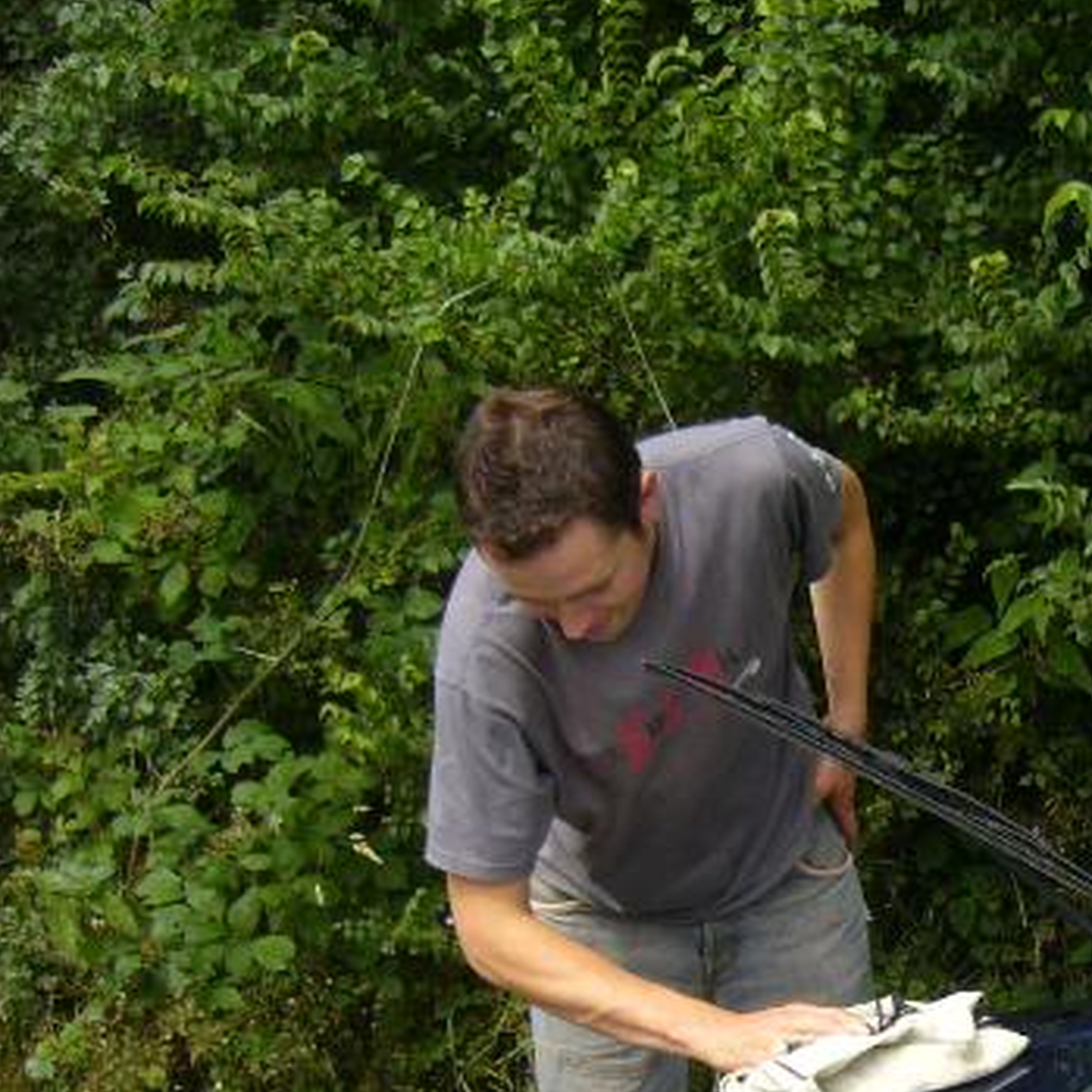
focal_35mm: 71
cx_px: 1042
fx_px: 2534
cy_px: 911
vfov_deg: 23.9
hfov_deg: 23.5
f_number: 2.8
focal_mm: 5.8
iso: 100
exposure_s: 1/640
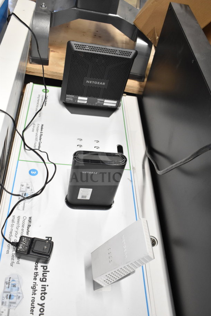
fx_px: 303
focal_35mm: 34
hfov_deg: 38.4
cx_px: 106
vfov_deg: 55.1
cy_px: 158
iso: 2200
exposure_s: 1/40
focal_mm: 23
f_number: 3.8
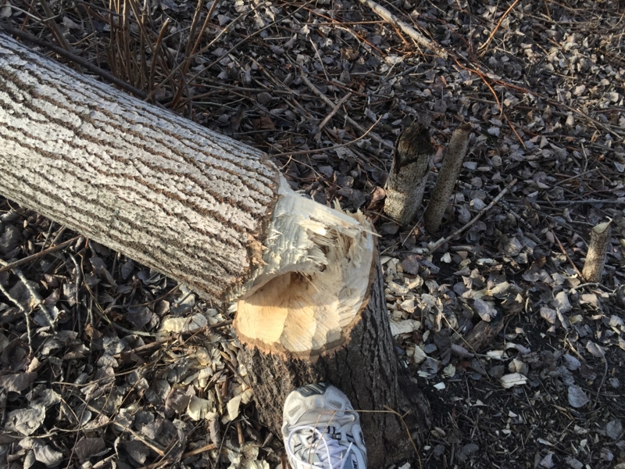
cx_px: 312
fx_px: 524
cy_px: 234
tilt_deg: -48.7
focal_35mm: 29
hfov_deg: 61.7
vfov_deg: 48.2
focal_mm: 4.15
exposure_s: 1/520
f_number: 2.2
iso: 32
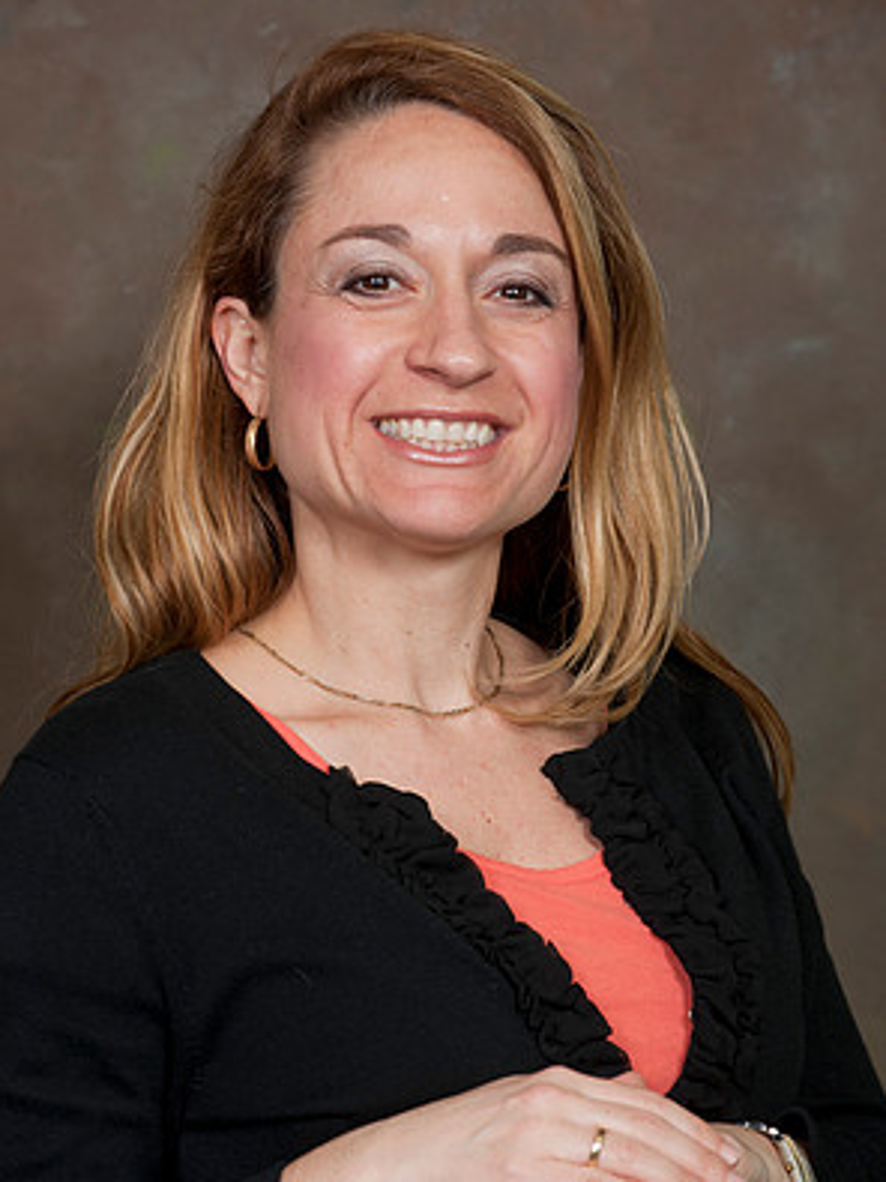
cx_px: 442
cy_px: 563
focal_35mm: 186
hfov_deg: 8.0
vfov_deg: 10.6
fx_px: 6351
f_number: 6.3
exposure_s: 1/125
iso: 320
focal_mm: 170
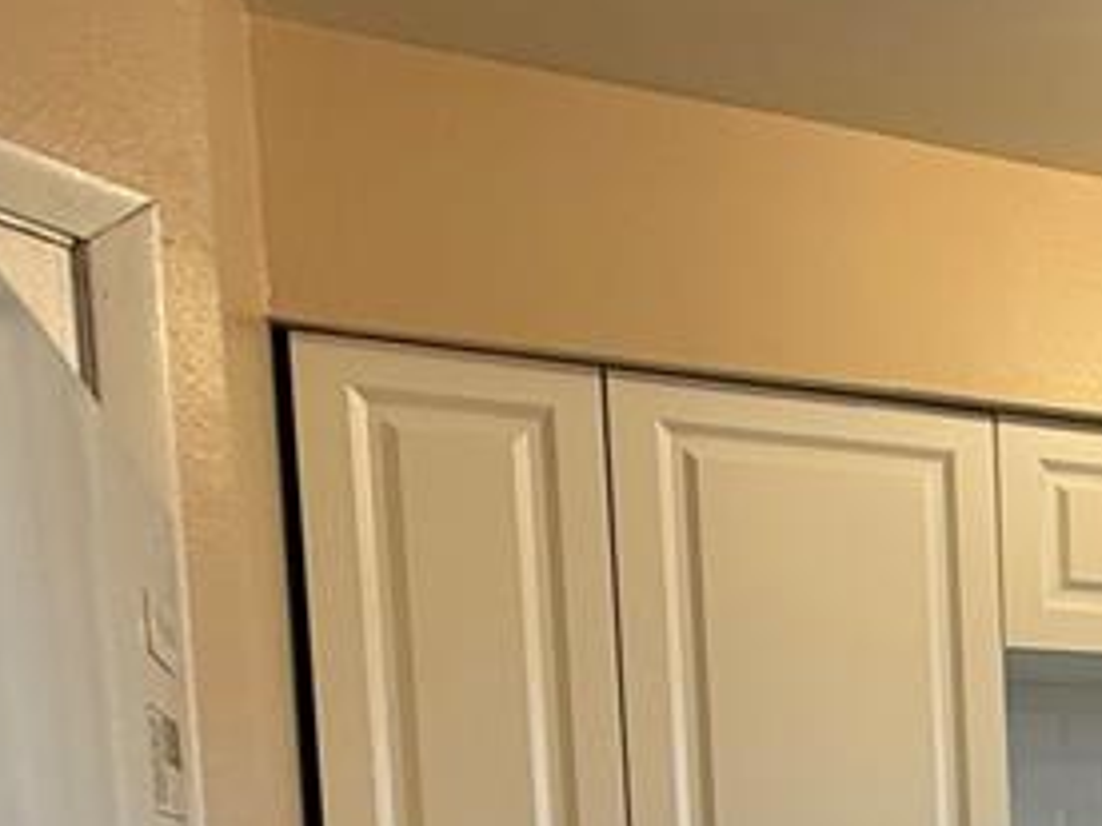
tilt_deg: -3.2
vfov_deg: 25.1
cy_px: 1002
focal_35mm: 52
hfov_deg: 30.6
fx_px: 1655
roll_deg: +2.6
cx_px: 1358
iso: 250
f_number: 2.2
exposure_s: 1/120
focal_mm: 2.22
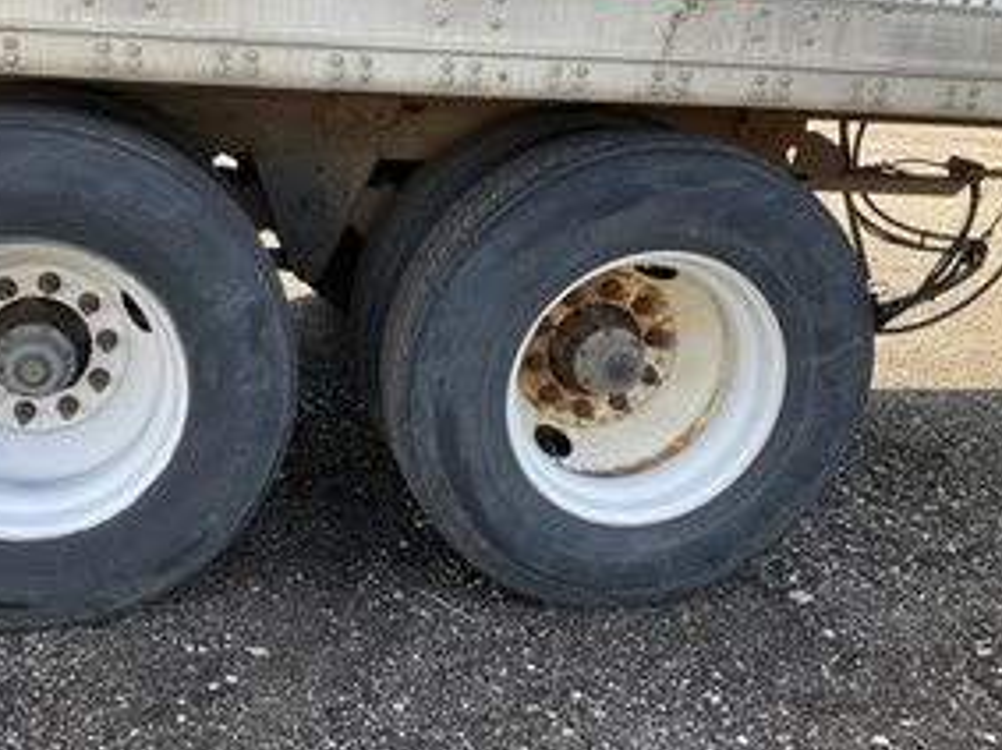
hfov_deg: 45.2
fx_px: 1186
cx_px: 340
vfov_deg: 35.1
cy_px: 325
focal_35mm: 41
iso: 25
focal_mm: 3
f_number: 1.8
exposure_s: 1/256
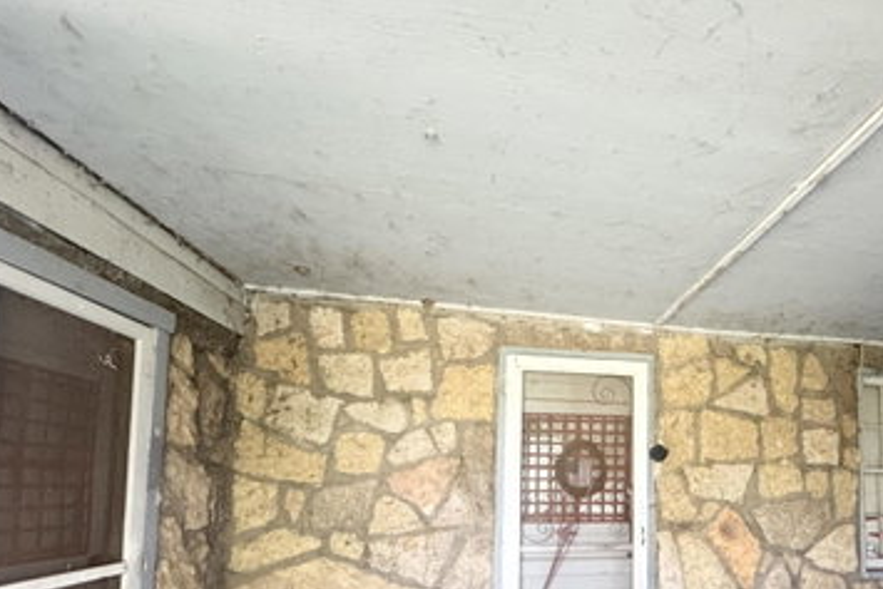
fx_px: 515
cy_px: 452
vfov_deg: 56.2
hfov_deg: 78.7
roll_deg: -0.9
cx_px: 585
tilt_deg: +2.8
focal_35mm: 21
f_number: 2.2
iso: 250
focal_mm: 2.22
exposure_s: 1/99
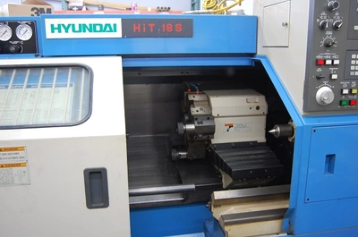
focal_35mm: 33
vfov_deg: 39.8
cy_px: 118
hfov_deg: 57.3
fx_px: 328
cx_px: 179
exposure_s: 1/30
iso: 560
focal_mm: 22
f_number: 3.8
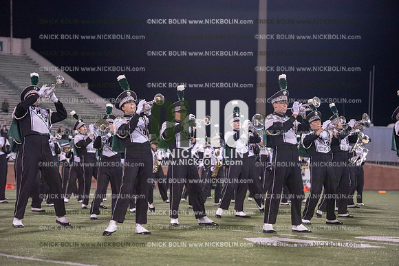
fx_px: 1164
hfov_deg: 19.5
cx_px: 200
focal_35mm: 105
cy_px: 133
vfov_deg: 13.0
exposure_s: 1/1250
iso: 5000
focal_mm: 105
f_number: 3.2
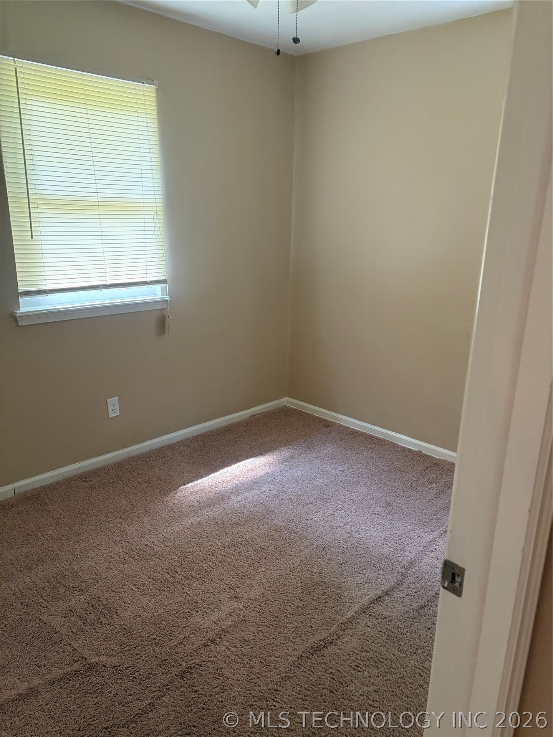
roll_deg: -1.2
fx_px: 554
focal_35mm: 26
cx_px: 276
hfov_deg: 53.1
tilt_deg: -15.3
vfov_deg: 67.3
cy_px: 368
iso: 500
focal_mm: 5.96
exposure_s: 1/47
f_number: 1.6
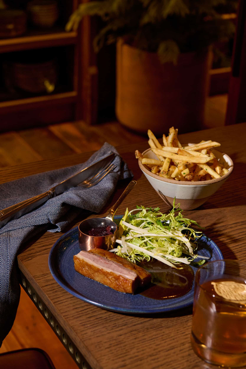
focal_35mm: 70
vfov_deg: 28.8
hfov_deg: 19.5
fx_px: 717
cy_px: 184
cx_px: 123
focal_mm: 70
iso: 800
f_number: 8
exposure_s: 1/50
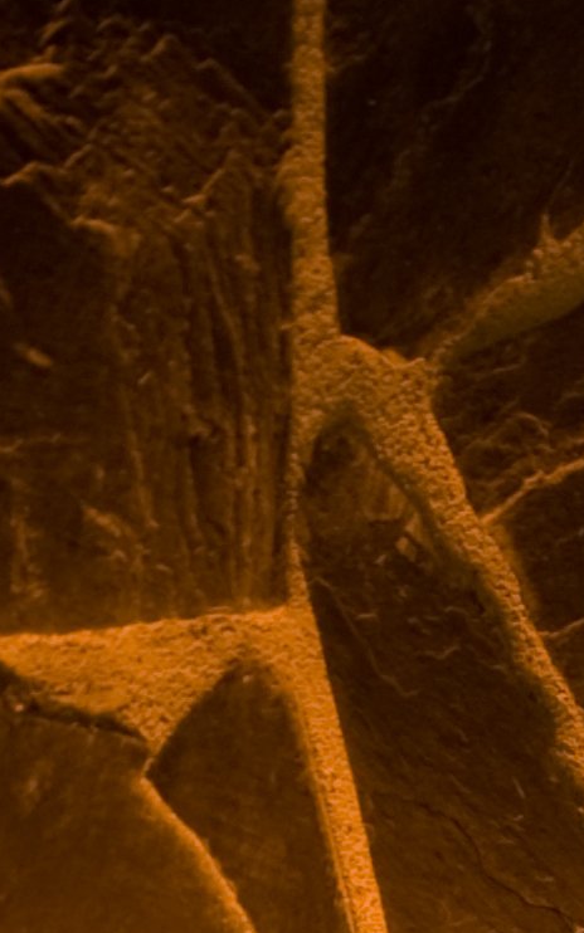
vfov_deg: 7.0
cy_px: 1661
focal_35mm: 292
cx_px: 443
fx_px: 7433
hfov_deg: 4.5
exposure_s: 1/3
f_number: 4.5
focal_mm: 50
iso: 200
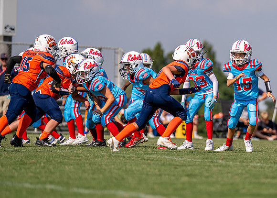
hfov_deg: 6.0
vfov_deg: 4.3
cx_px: 218
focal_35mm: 336
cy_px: 100
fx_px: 2642
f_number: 2.8
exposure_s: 1/3200
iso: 125
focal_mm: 200
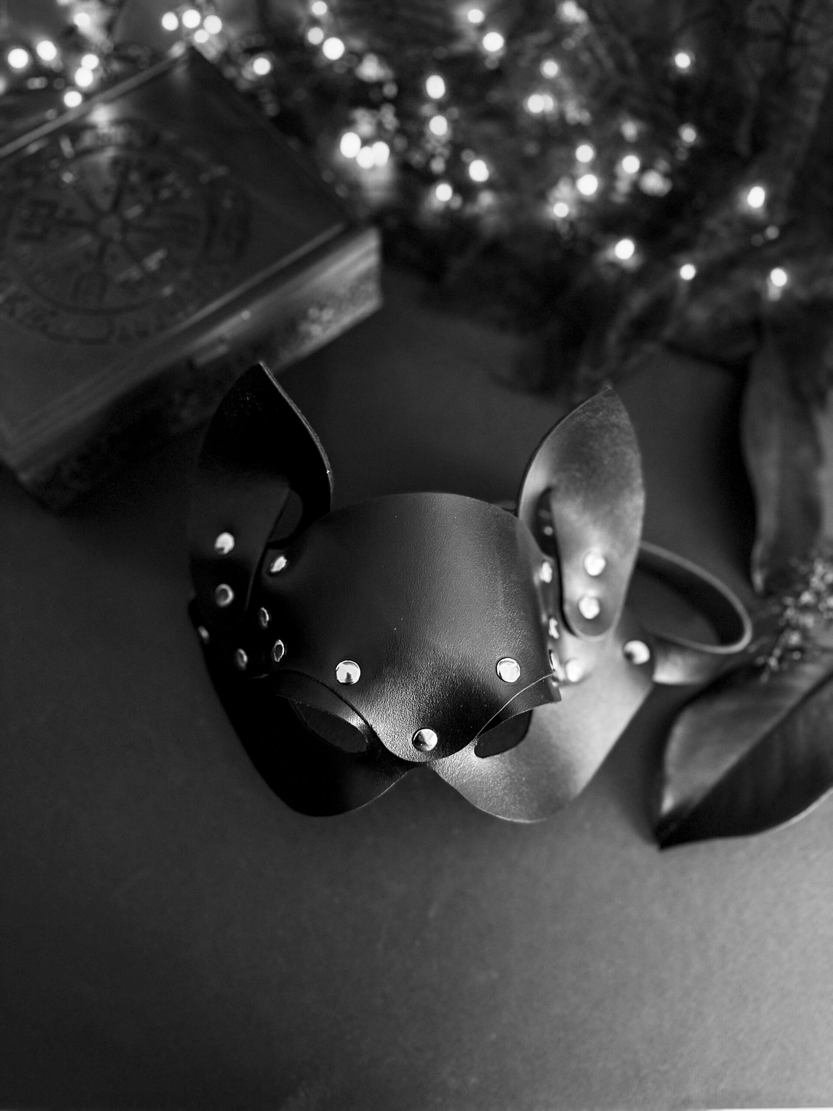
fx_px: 770
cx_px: 416
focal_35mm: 24
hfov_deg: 56.8
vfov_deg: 71.6
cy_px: 556
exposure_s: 1/50
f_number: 1.8
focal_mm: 6.86
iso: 640
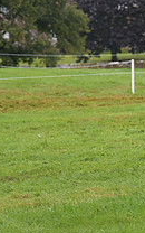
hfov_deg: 5.3
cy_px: 25
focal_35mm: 242
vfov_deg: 8.6
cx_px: 313
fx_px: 1530
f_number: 4
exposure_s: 1/1250
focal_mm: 85
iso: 720
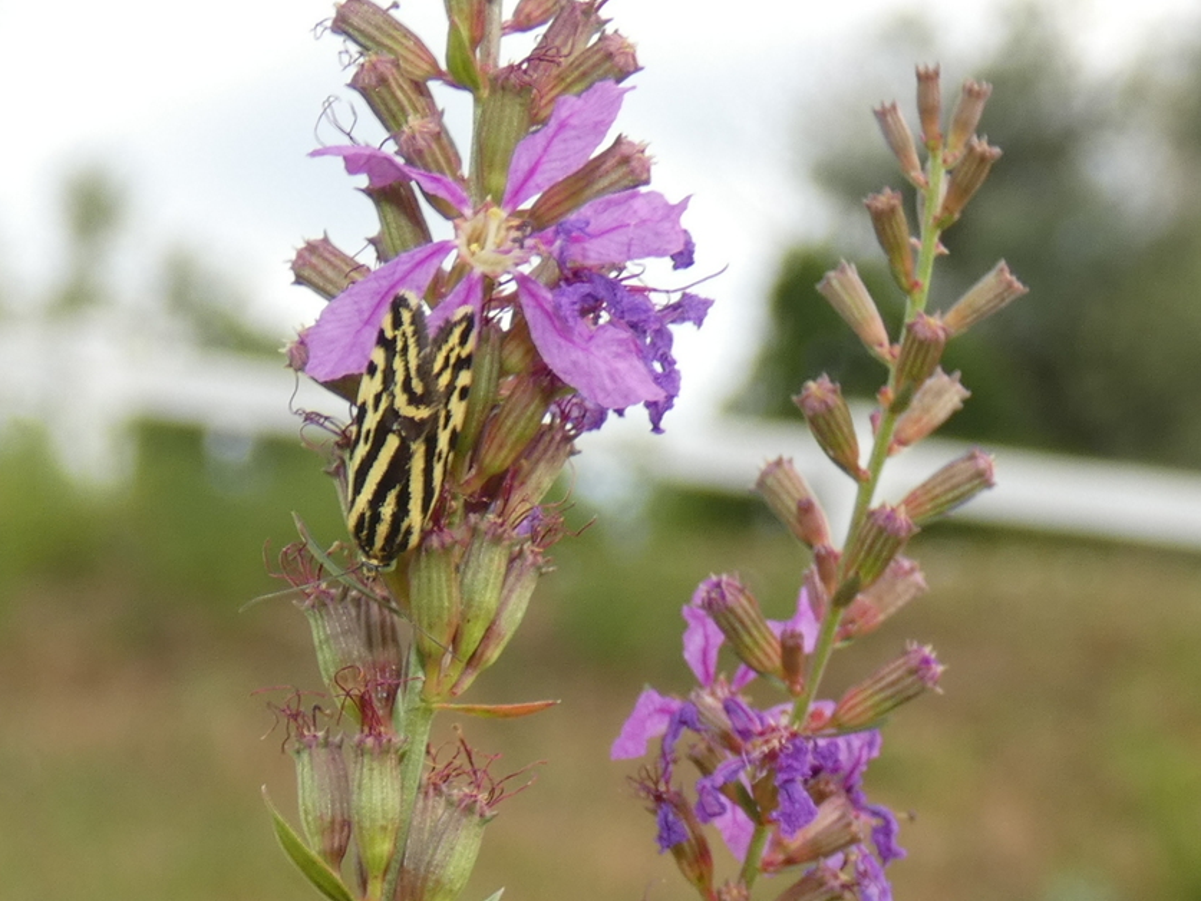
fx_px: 1874
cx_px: 590
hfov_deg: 35.5
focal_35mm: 54
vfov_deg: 27.0
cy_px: 453
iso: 80
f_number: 3.9
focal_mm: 9.5
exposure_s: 1/125
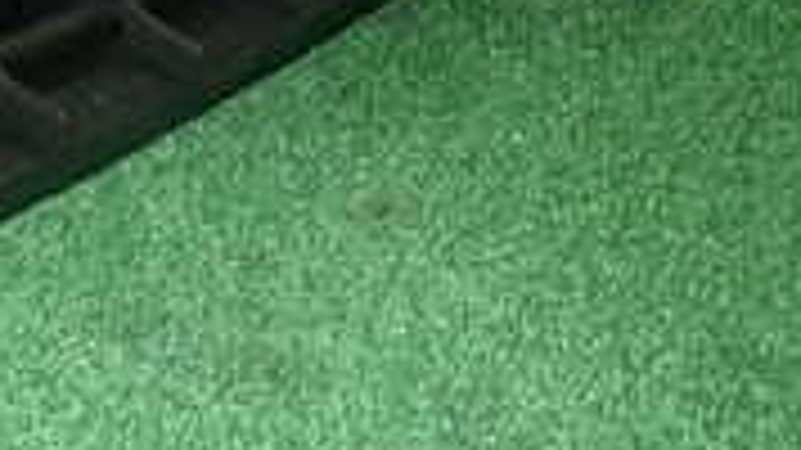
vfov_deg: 12.7
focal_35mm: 92
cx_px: -32
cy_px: -130
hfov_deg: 22.2
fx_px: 1953
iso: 400
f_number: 5.6
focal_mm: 4.5
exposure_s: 1/30
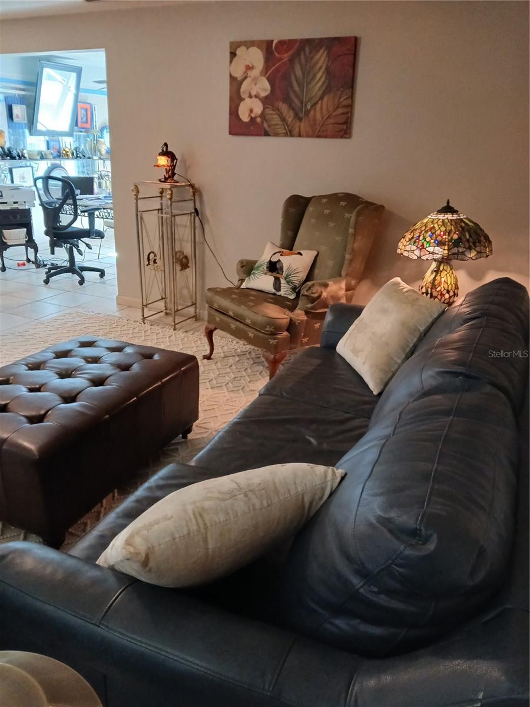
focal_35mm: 26
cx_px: 265
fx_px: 531
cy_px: 354
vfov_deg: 67.3
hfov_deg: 53.1
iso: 320
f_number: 1.8
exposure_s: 1/24
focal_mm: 3.98
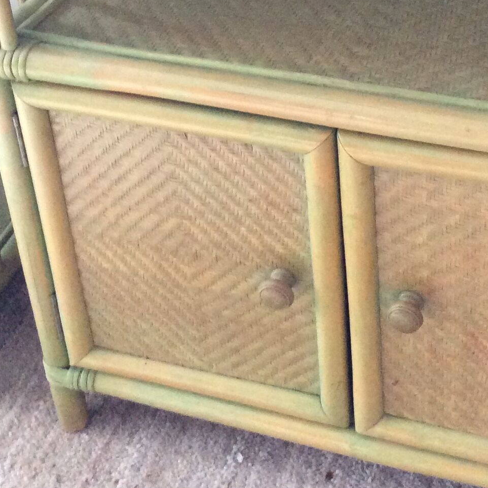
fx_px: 1212
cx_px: 378
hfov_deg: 22.5
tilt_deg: -30.8
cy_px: -40
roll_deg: +2.6
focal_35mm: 76
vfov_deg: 21.6
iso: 200
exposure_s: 1/25
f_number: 2.4
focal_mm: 3.3
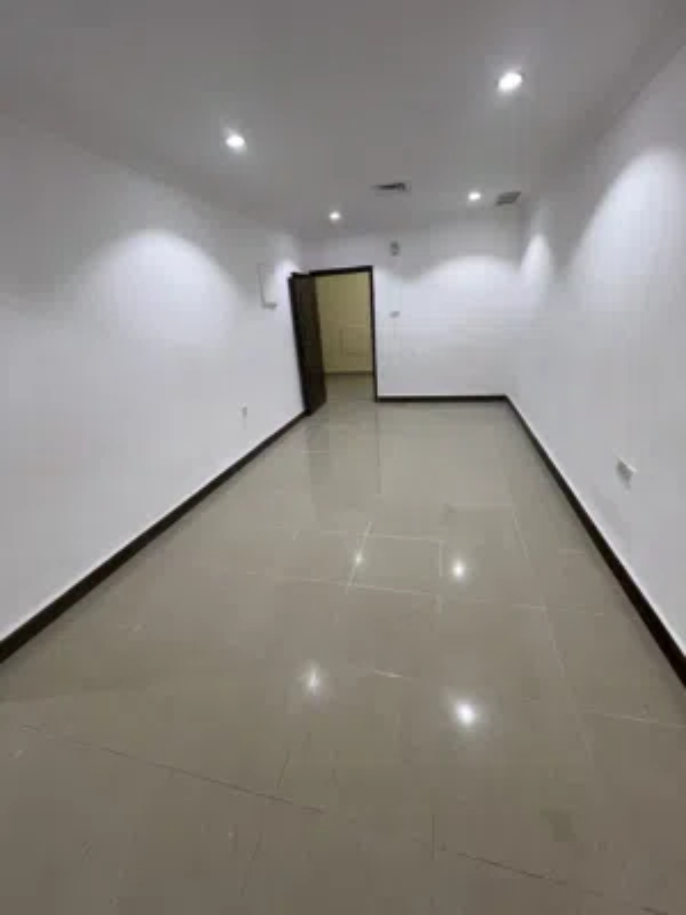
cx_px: 343
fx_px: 344
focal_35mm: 13
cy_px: 458
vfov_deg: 106.2
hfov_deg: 89.9
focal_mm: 1.57
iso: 200
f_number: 1.8
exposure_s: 1/100
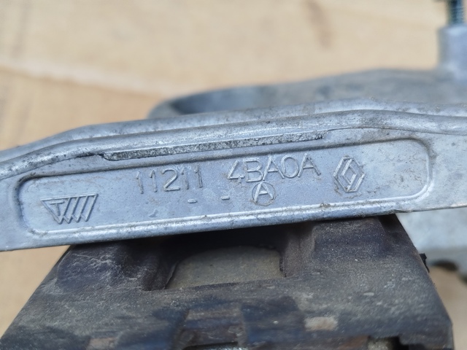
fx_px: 648
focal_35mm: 48
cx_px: 234
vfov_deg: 30.3
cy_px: 175
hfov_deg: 39.7
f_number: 1.7
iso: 64
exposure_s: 1/50
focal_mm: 5.31
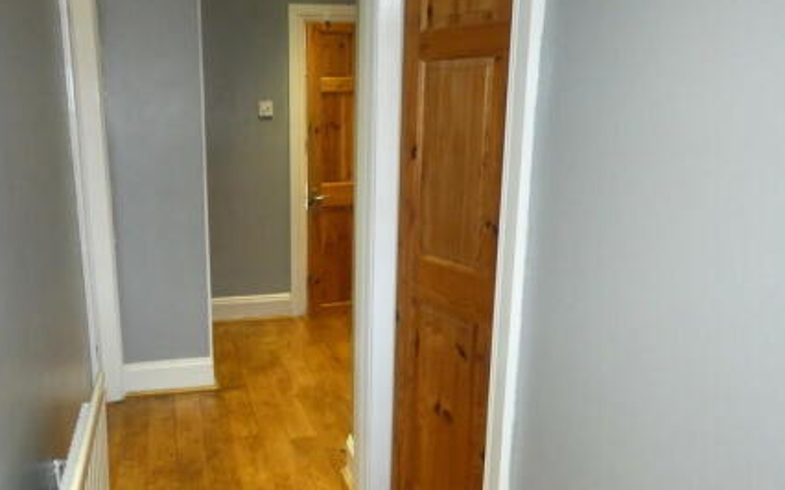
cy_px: 244
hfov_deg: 63.4
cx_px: 279
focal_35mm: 29
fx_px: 620
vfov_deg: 43.1
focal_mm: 3.6
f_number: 2.8
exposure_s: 1/60
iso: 800
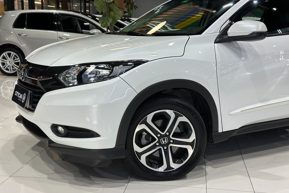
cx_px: 145
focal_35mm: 50
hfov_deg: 39.6
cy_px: 94
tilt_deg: -10.3
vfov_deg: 27.0
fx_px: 401
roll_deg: -1.1
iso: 80
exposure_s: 1/120
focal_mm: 6.86
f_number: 1.78
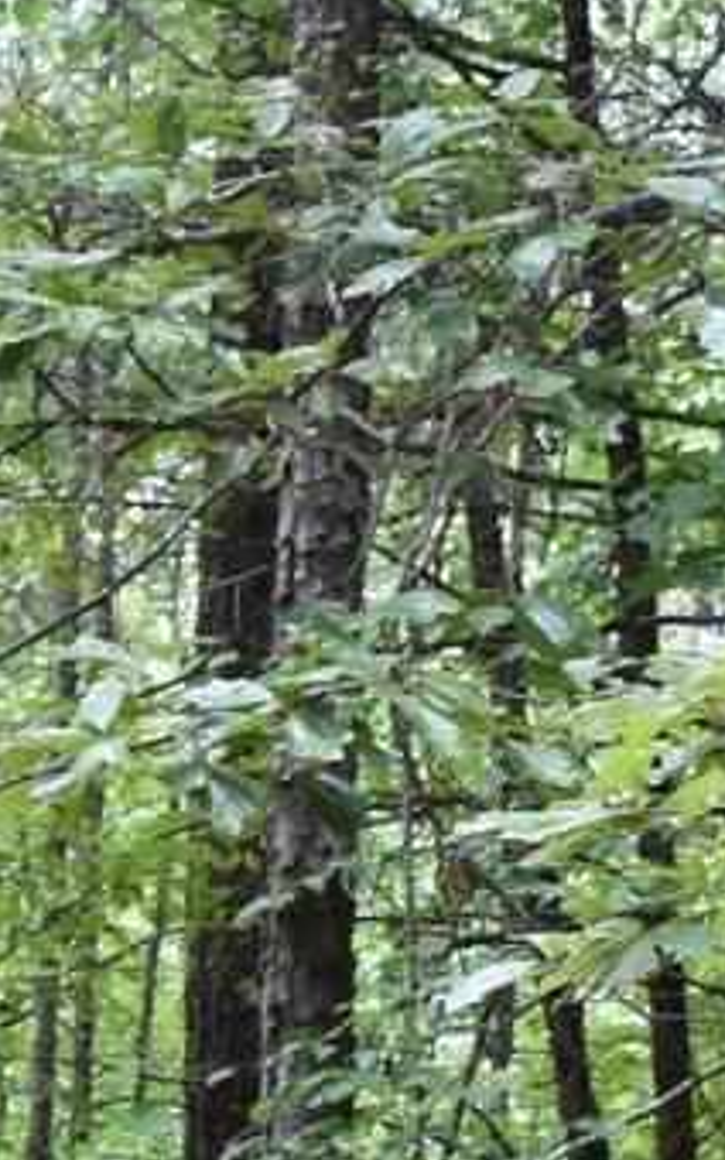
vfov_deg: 10.4
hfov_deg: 6.5
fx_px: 6162
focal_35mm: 195
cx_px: -773
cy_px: 1793
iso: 800
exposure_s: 1/160
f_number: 3.5
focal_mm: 18
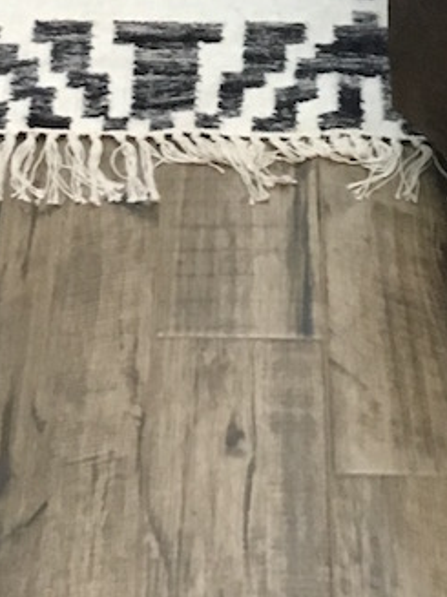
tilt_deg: -19.5
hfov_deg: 11.4
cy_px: -693
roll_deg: -0.8
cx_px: 268
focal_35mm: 130
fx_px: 2240
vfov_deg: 12.7
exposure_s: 1/17
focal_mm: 4.15
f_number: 2.2
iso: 200
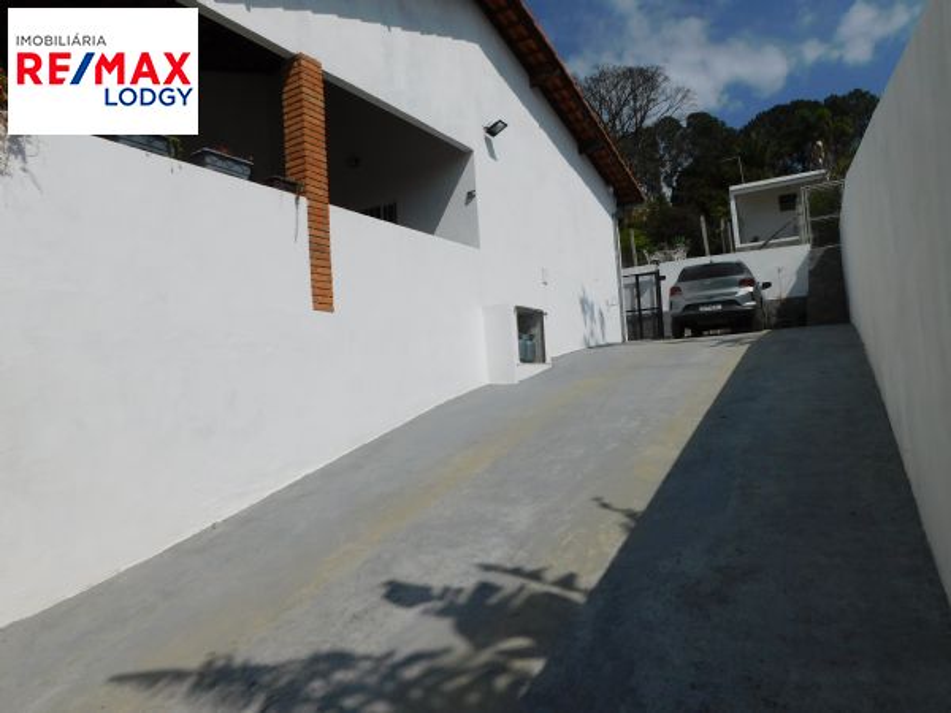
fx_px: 632
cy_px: 356
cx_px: 476
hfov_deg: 73.9
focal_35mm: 23
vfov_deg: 58.9
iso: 125
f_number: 6
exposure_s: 1/1500
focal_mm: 4
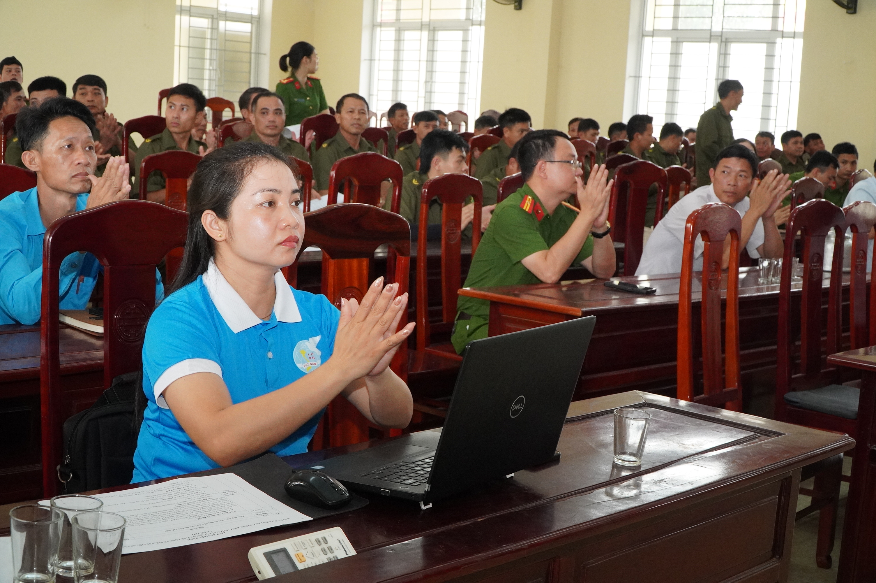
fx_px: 1130
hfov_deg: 42.4
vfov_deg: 28.9
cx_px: 438
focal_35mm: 46
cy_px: 292
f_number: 9
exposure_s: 1/125
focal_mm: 31
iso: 3200
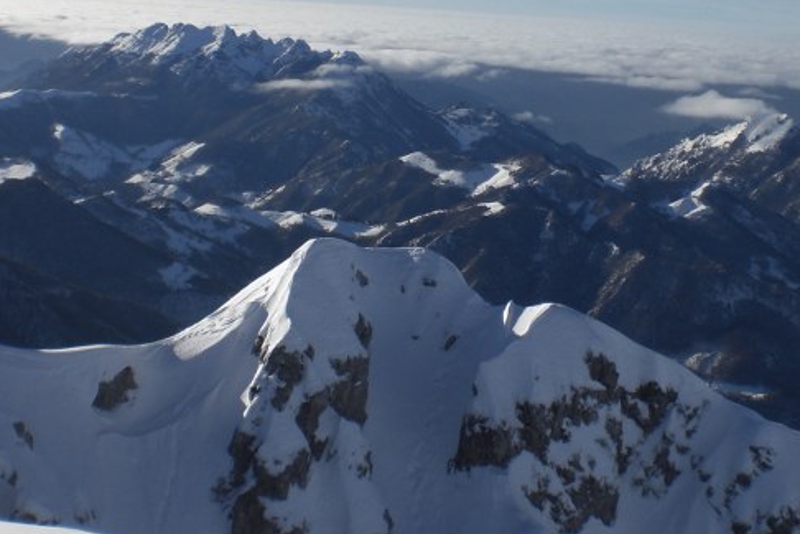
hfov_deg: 30.9
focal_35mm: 65
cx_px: 431
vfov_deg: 20.8
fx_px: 1444
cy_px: 160
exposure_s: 1/800
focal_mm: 6.3
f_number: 4.4
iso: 50
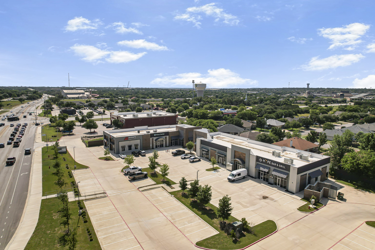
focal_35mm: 22
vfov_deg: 57.2
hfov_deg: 78.6
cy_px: 125
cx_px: 188
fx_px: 229
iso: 100
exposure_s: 1/320
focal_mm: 8.38
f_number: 2.8
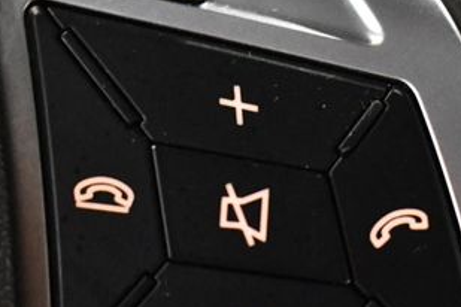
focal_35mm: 141
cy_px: 97
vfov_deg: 9.7
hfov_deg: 14.6
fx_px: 1805
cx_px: 228
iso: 7200
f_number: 4.5
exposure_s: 1/60
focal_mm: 34
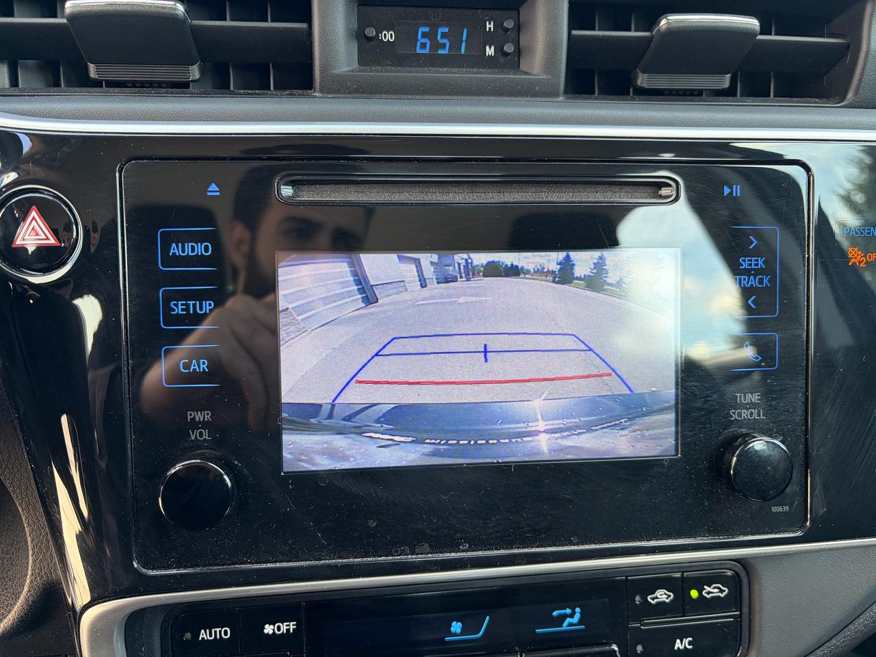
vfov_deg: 53.1
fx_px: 658
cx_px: 438
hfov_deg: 67.3
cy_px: 328
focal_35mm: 26
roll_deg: +1.1
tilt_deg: -16.3
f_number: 1.6
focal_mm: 5.96
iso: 80
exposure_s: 1/111
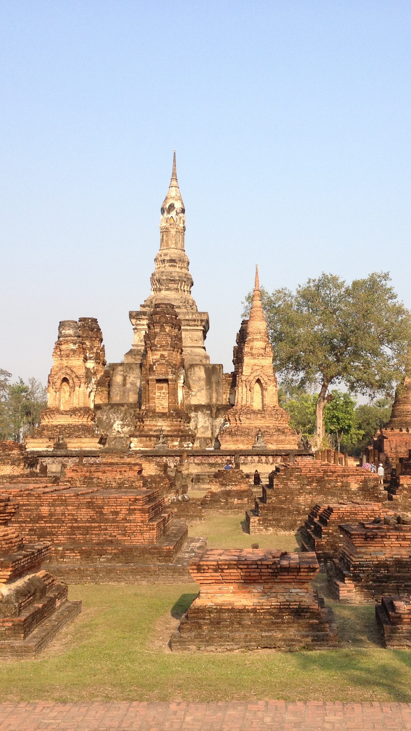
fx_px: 988
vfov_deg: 40.6
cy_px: 365
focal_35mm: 51
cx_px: 277
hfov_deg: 23.4
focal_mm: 4.28
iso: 50
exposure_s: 1/746
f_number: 2.4
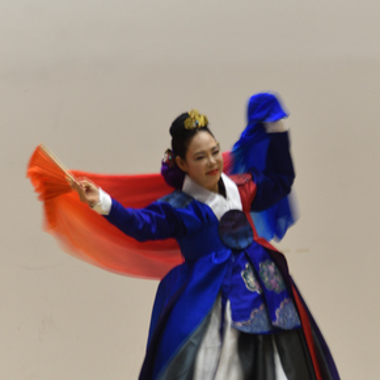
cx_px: 262
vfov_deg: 6.1
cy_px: 225
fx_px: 3564
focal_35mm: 287
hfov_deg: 6.1
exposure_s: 1/13
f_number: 5.6
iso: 400
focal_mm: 140
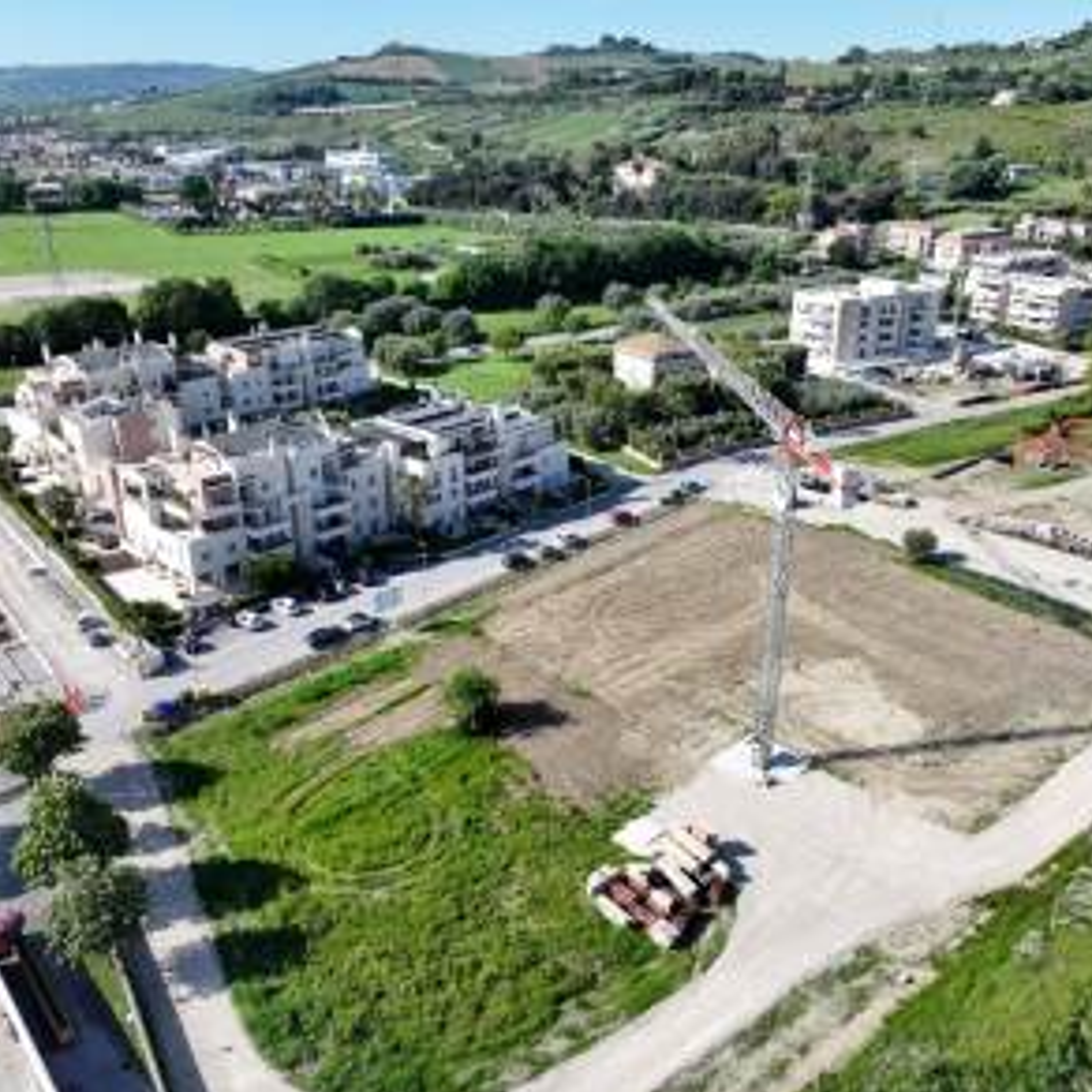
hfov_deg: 55.6
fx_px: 1035
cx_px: 561
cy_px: 555
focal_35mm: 29
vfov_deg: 55.6
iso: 110
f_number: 2.8
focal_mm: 12.29
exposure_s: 1/1250
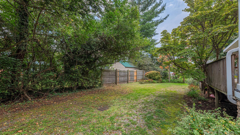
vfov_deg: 70.5
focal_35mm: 15
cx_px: 120
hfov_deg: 103.0
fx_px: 95
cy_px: 70
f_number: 7.1
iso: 320
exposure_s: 1/2000
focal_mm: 14
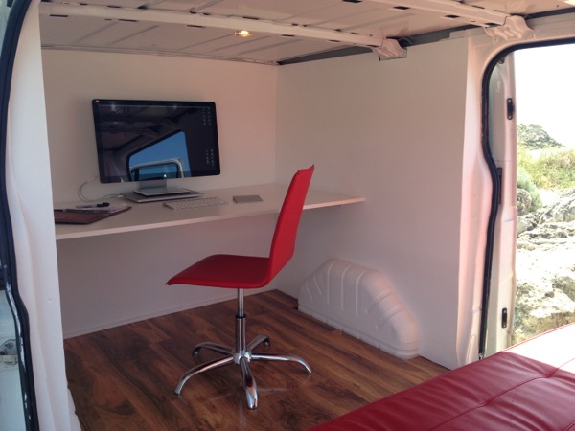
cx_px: 288
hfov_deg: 55.4
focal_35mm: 33
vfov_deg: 42.9
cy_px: 216
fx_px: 548
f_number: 2.4
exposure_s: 1/387
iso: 50
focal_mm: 4.12
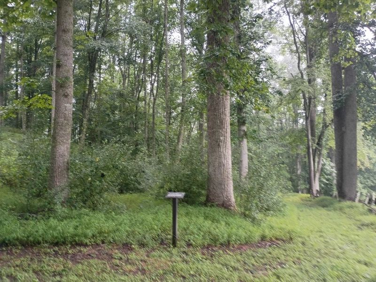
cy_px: 141
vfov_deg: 48.2
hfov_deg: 61.7
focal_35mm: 29
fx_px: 315
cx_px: 188
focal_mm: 4.27
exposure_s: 1/60
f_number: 1.8
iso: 660
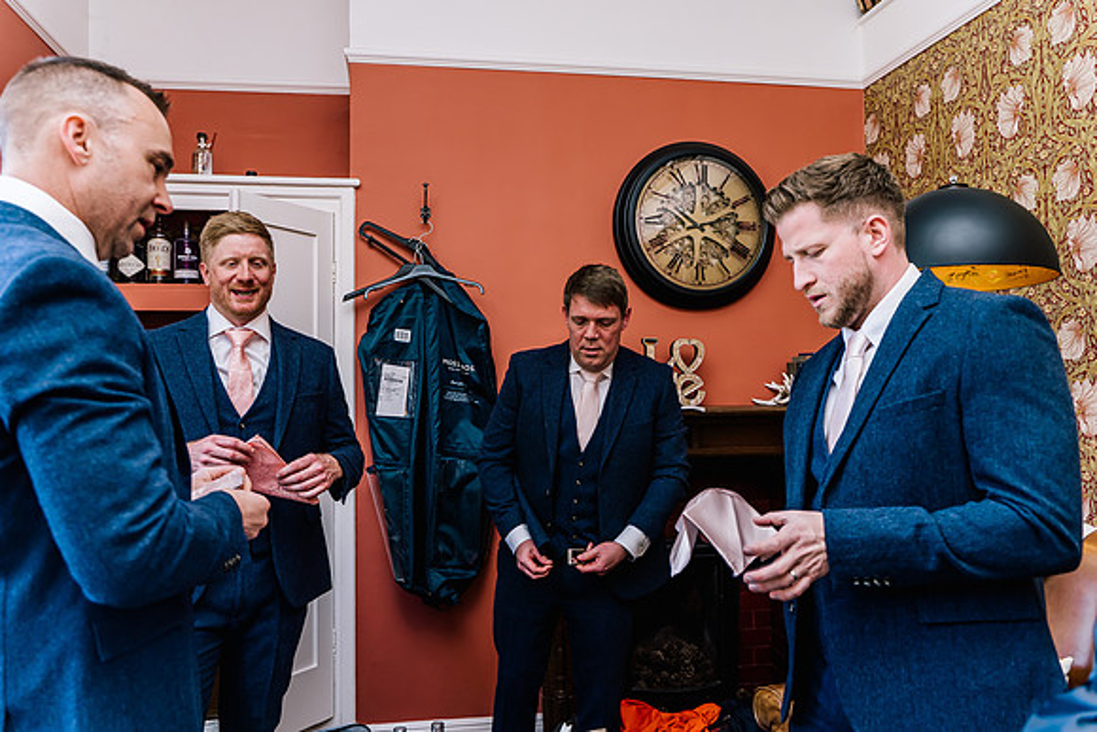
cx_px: 549
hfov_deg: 64.6
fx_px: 868
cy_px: 366
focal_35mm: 28
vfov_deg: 45.7
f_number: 4
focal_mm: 28
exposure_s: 1/160
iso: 640
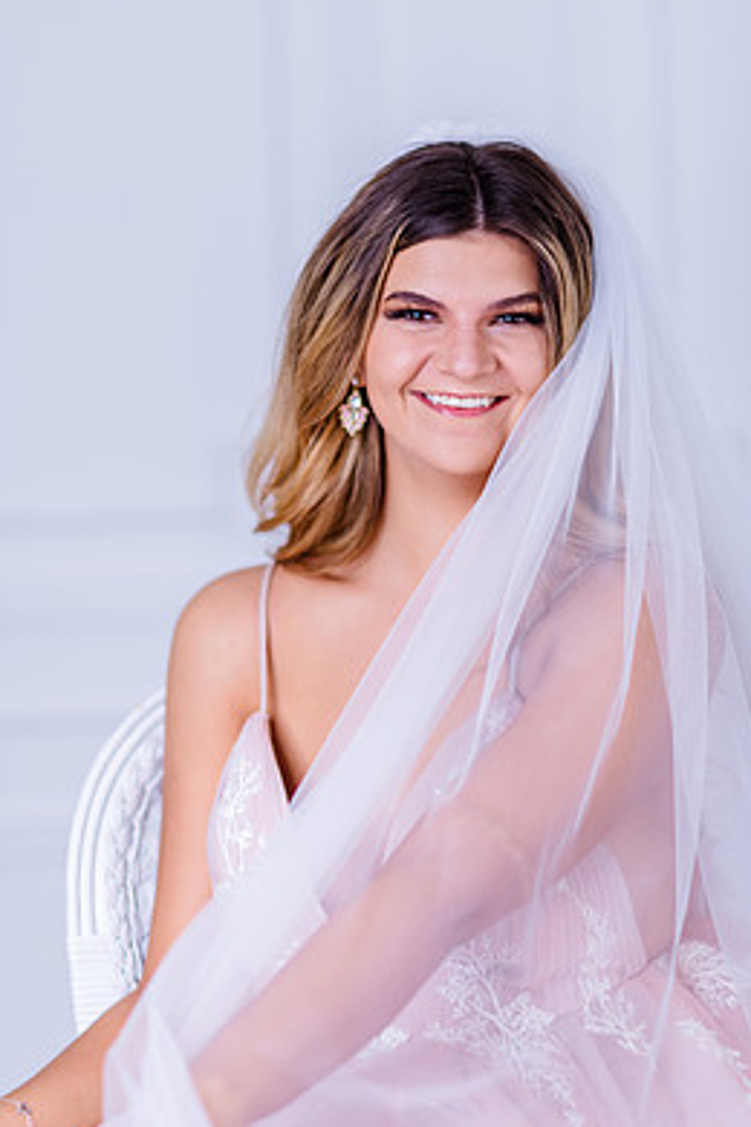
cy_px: 569
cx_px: 361
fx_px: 3786
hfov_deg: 11.3
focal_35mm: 121
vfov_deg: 16.9
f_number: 2
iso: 125
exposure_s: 1/320
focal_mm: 105
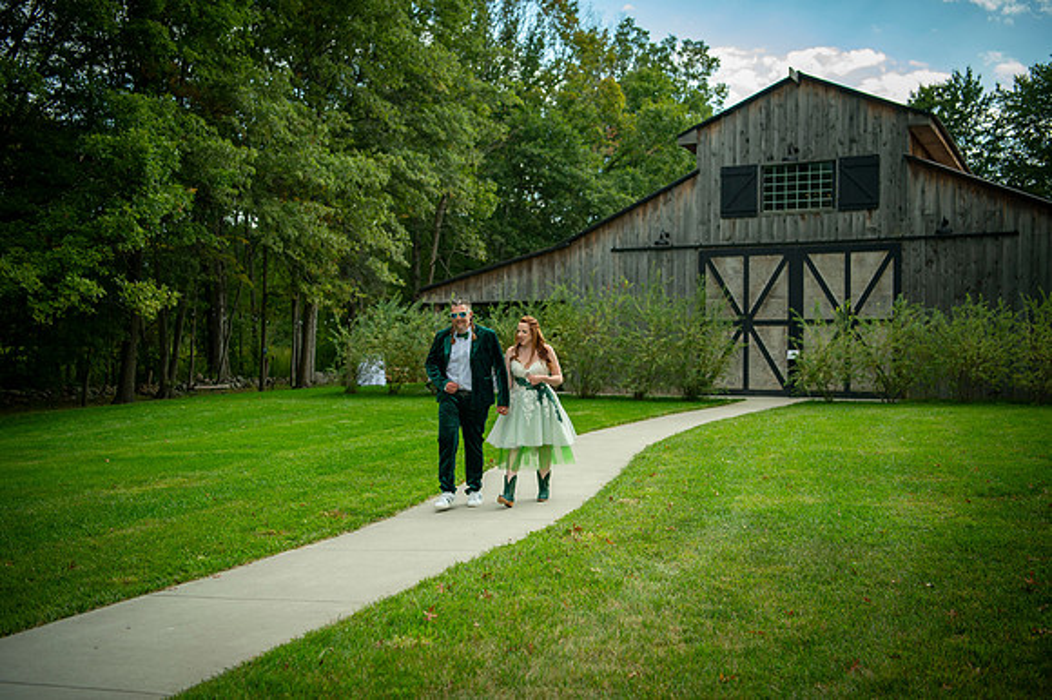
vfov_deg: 34.4
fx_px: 1129
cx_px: 526
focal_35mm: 39
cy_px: 350
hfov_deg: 50.0
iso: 400
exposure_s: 1/1600
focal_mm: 38
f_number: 2.8
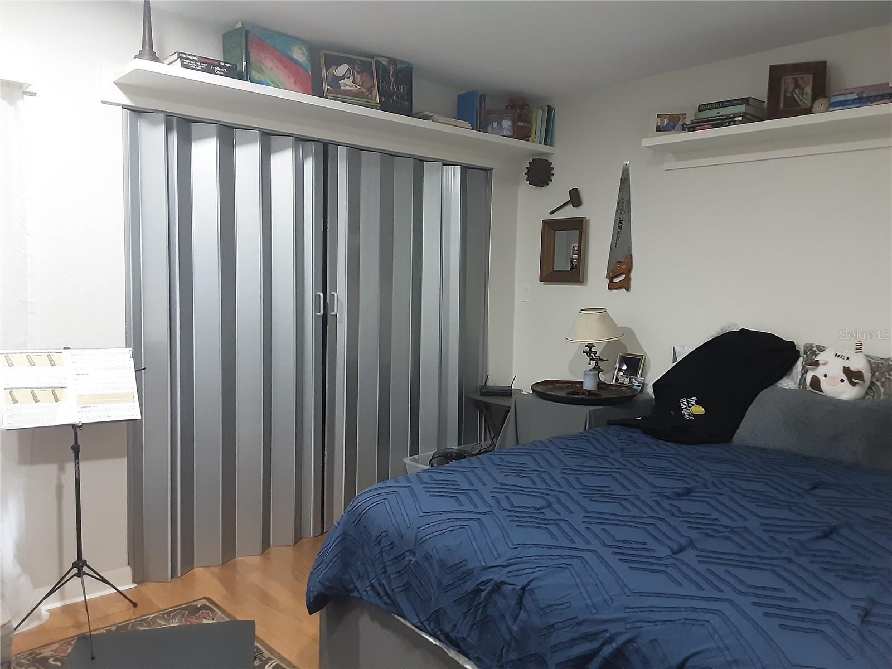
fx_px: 722
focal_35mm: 28
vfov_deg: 49.7
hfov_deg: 63.4
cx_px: 446
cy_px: 334
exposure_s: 1/24
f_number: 1.9
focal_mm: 2.9
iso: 250
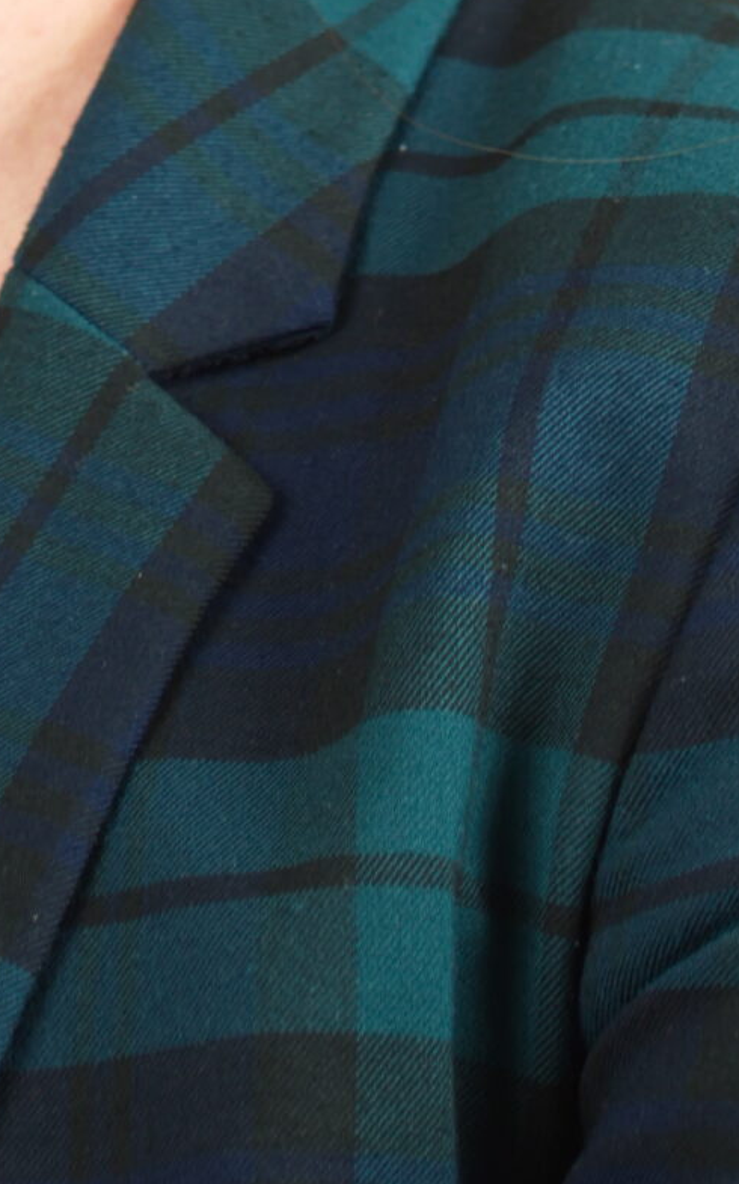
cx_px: -60
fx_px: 14482
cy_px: -673
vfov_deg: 4.6
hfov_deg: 2.9
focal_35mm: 449
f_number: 3
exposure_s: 1/100
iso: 400
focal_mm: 90
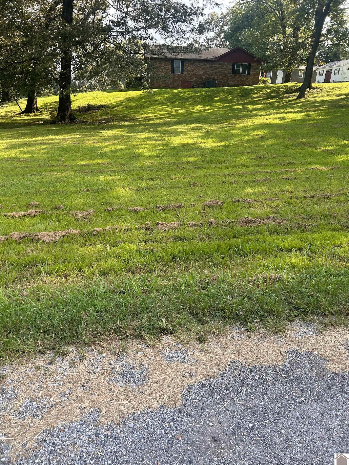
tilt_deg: -20.5
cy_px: 232
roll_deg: -2.4
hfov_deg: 53.1
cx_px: 174
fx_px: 350
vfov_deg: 67.3
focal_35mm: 26
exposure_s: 1/840
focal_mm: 5.7
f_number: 1.5
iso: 50
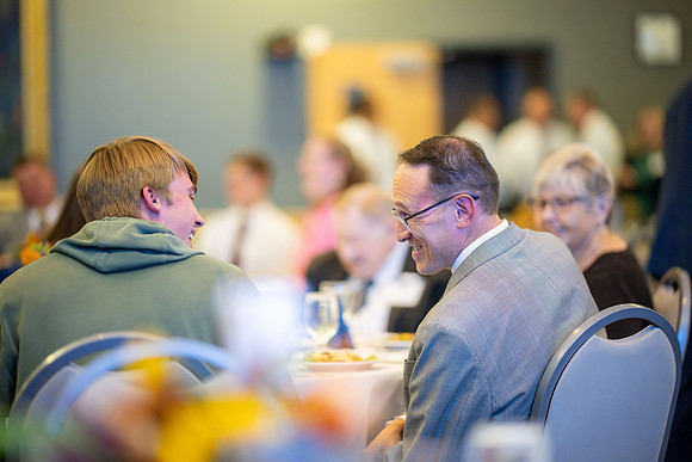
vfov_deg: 13.0
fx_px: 2019
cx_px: 346
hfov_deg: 19.5
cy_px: 231
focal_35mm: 105
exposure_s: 1/500
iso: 6400
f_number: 1.4
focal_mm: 105
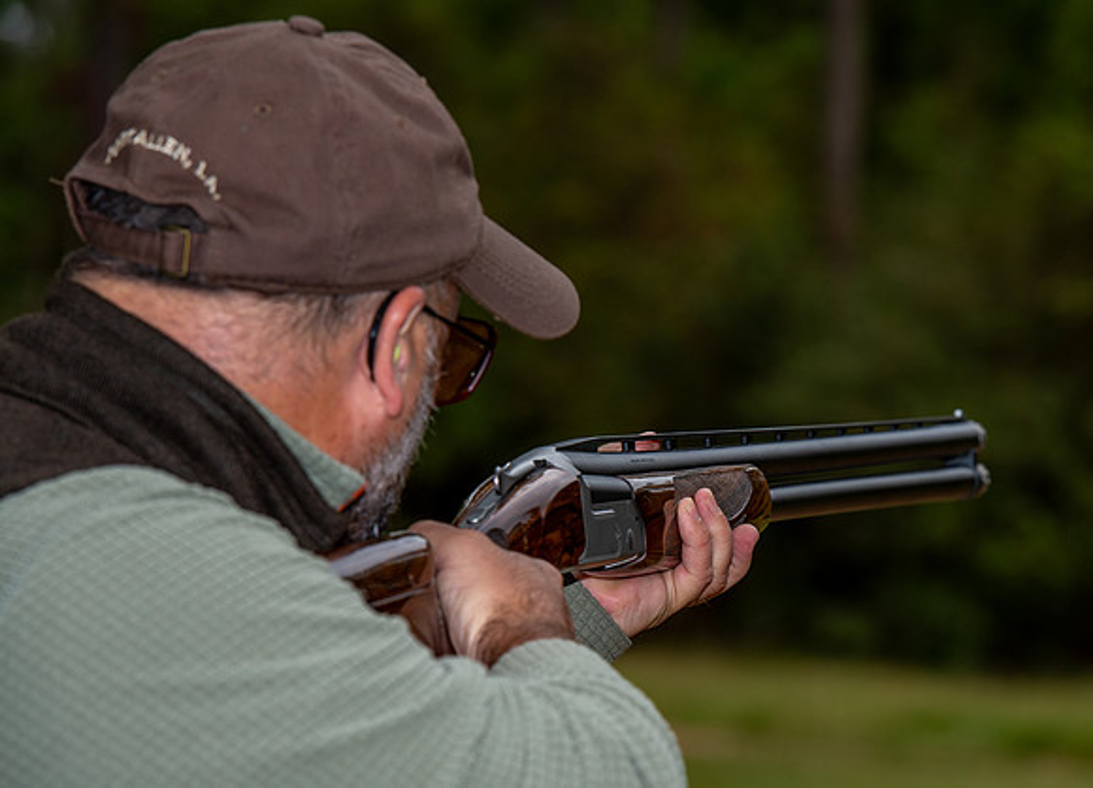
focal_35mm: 217
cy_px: 484
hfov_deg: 9.2
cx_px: 738
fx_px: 6763
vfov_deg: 6.7
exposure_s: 1/250
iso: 320
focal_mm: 165
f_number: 8
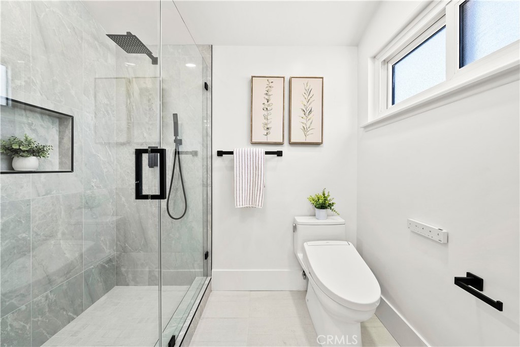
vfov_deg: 90.0
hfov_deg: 112.6
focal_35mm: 12
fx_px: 173
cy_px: 174
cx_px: 260
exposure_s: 1/4
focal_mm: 12
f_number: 8
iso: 160
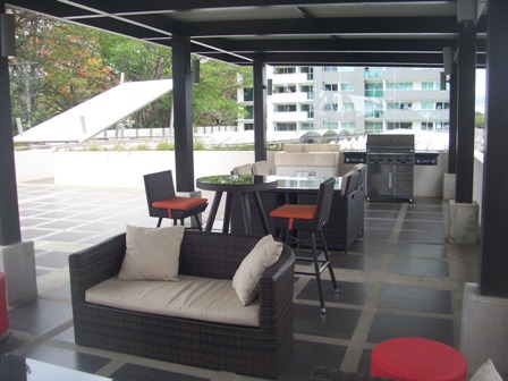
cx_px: 254
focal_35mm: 34
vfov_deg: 41.8
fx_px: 499
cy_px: 190
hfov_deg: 54.0
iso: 80
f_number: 2.7
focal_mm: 5.6
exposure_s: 1/180
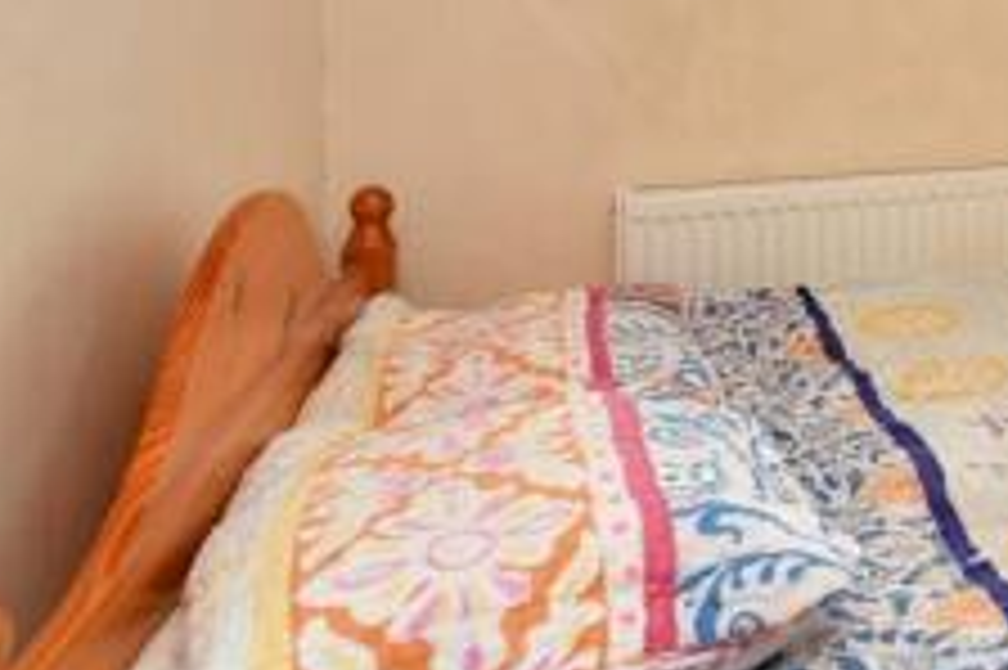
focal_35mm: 44
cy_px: -29
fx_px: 1231
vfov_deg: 28.3
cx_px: 1400
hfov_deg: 31.0
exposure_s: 1/5
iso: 250
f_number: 10
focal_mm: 10
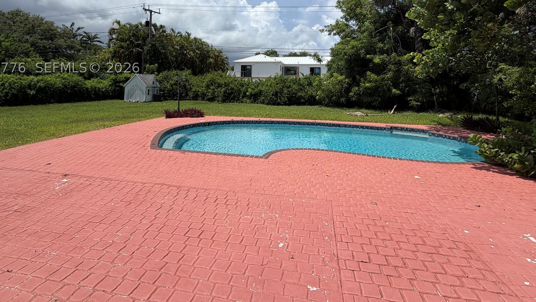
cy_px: 68
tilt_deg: +3.3
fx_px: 256
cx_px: 261
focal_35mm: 18
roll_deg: -0.9
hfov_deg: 92.6
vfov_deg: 57.2
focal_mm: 2.22
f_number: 2.2
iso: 20
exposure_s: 1/1698
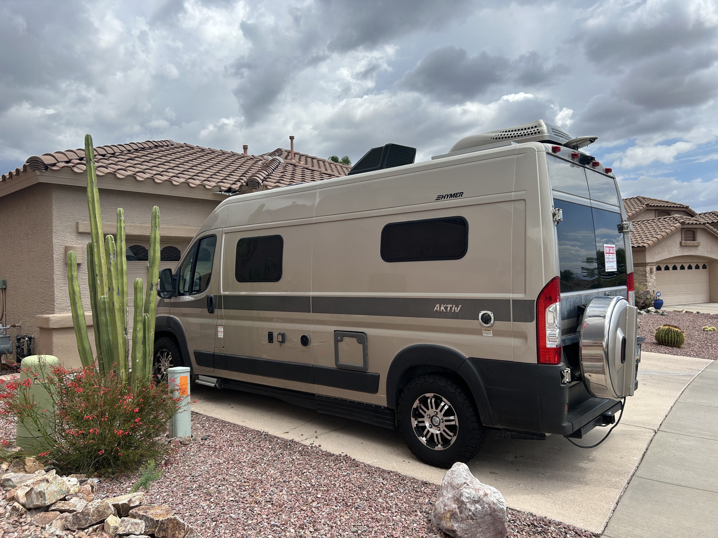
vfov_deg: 53.1
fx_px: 539
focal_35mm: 26
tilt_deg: +0.6
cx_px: 359
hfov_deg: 67.3
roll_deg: +0.9
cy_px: 269
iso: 50
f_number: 1.5
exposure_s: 1/4831
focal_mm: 5.7
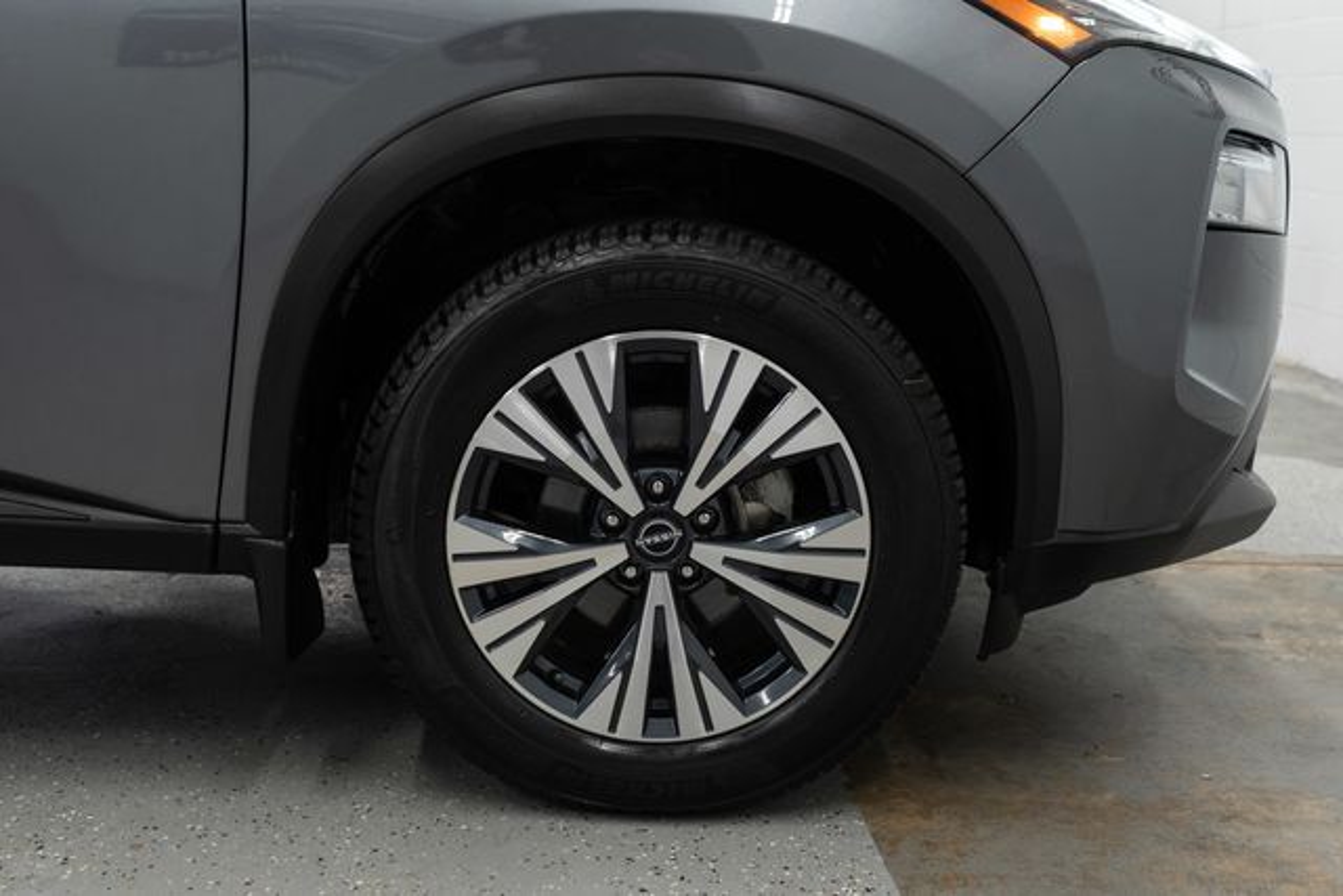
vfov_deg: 31.9
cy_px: 448
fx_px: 1567
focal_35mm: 42
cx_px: 672
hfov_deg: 46.4
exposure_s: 1/40
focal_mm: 28
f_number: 3.2
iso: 200
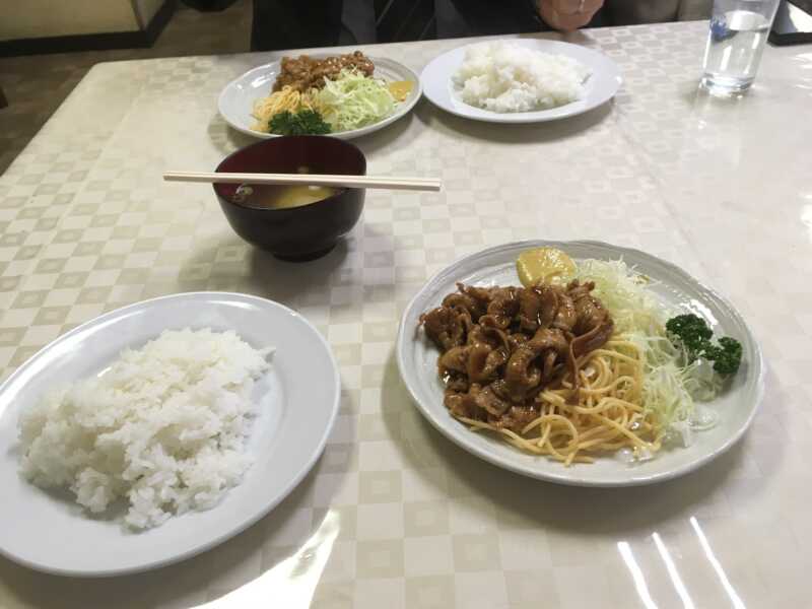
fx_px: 680
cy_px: 304
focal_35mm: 29
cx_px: 406
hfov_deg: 61.7
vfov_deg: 48.2
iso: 80
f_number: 2.2
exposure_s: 1/30
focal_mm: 4.15
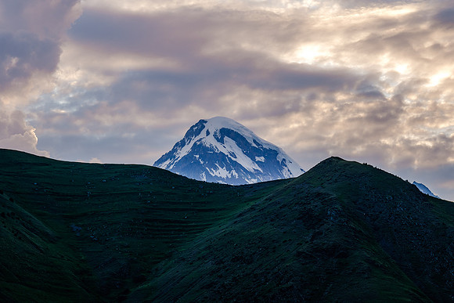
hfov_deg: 22.8
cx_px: 231
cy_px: 161
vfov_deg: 15.3
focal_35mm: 89
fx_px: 1125
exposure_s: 1/70
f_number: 8
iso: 160
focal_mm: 56
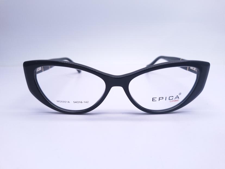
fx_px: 149
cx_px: 112
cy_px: 84
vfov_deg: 58.9
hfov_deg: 73.9
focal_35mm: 23
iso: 250
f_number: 1.8
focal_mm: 5.54
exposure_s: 1/1500
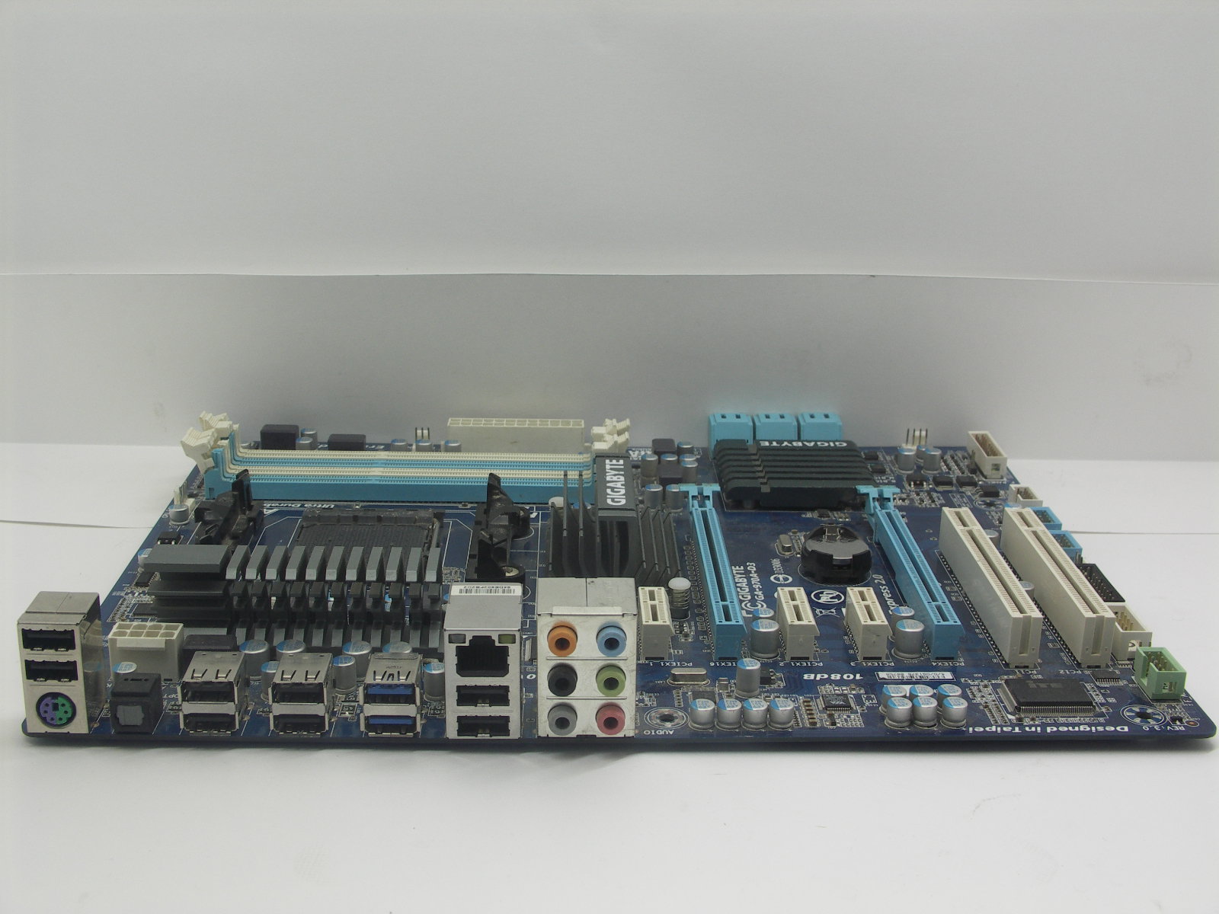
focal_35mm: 40
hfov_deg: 46.8
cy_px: 457
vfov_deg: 36.0
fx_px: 1409
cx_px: 610
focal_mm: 10.3
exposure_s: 1/13
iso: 100
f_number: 5.6
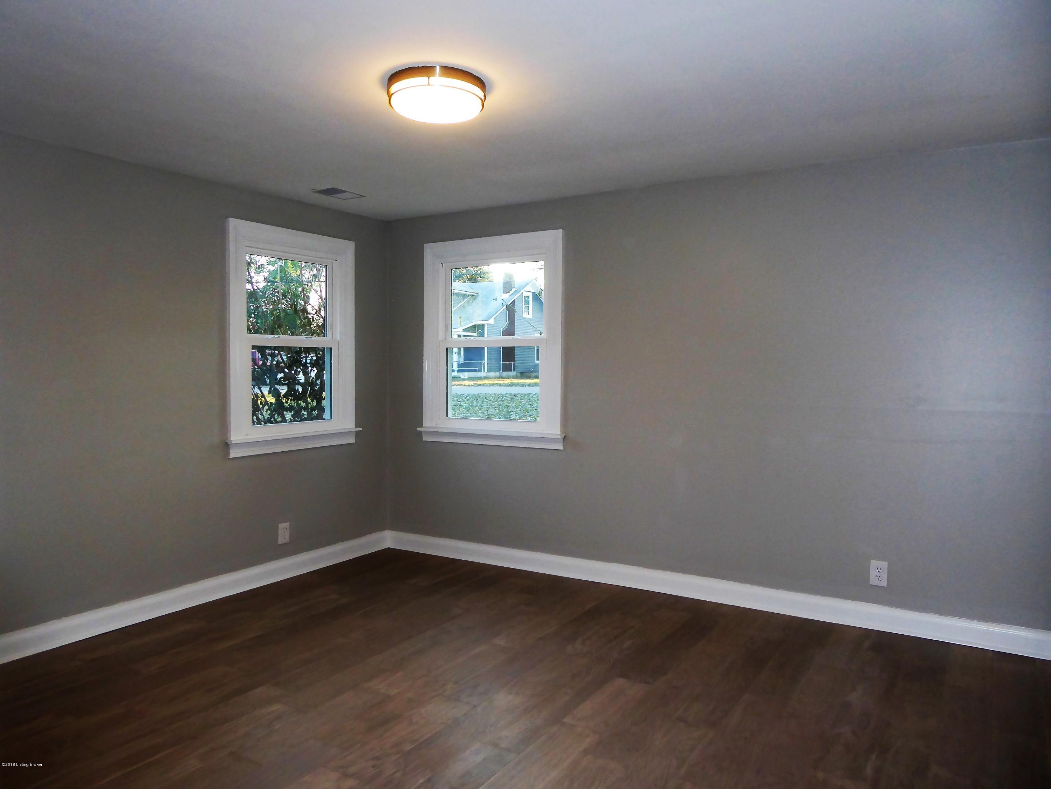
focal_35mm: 25
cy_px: 394
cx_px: 526
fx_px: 759
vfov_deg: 54.9
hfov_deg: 69.4
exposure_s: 1/60
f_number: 3.3
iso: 200
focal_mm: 4.3
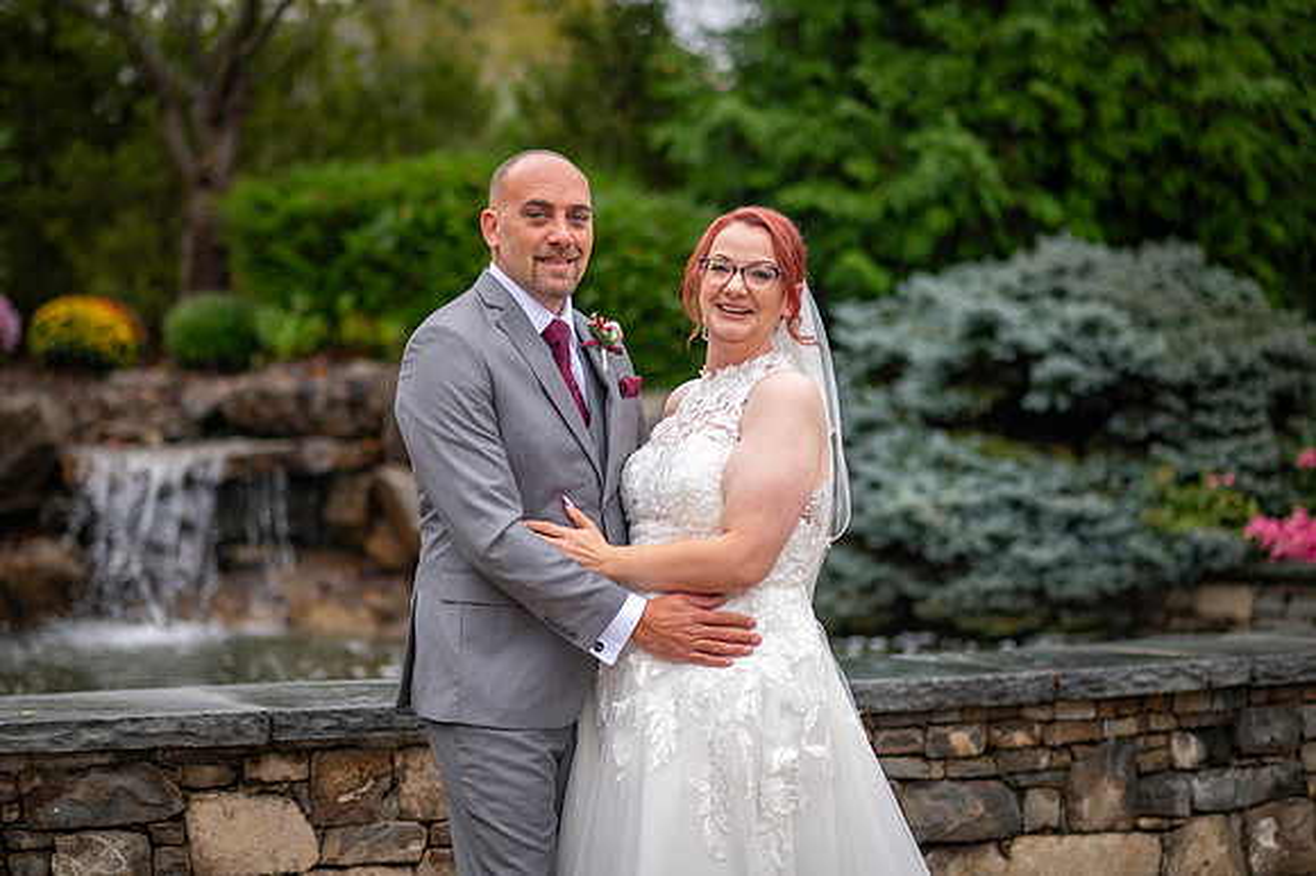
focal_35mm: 85
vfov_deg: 16.1
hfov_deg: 23.9
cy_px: 438
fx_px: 3105
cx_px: 658
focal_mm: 85
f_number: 2.2
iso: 640
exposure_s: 1/3200
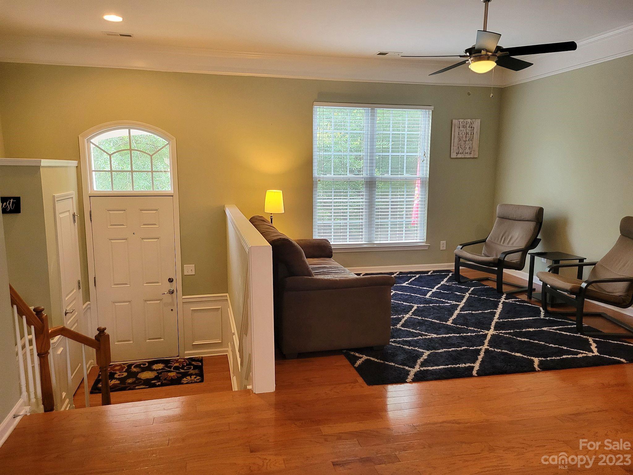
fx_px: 475
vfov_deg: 53.1
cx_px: 316
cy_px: 238
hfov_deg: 67.3
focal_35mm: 26
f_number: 1.8
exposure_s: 1/120
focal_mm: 5.4
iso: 320
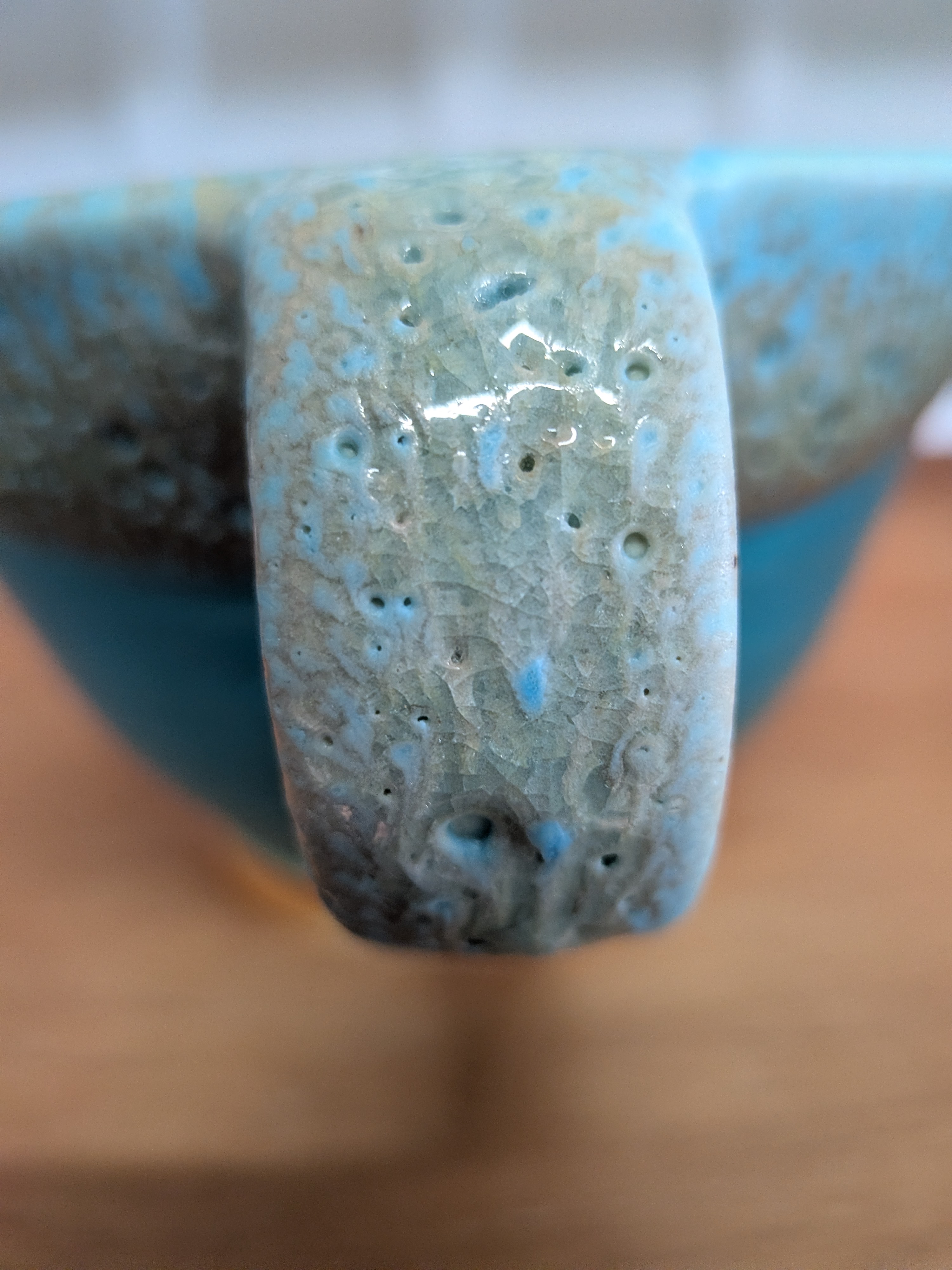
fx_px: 880
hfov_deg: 56.8
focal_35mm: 24
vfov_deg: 71.6
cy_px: 635
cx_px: 476
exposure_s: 1/120
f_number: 1.7
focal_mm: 4.53
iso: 446
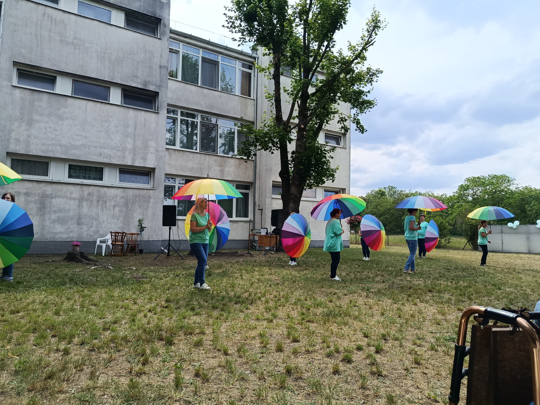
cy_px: 202
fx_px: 374
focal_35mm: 24
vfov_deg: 56.8
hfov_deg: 71.6
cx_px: 270
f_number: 1.7
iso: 51
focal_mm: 5.24
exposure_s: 1/522
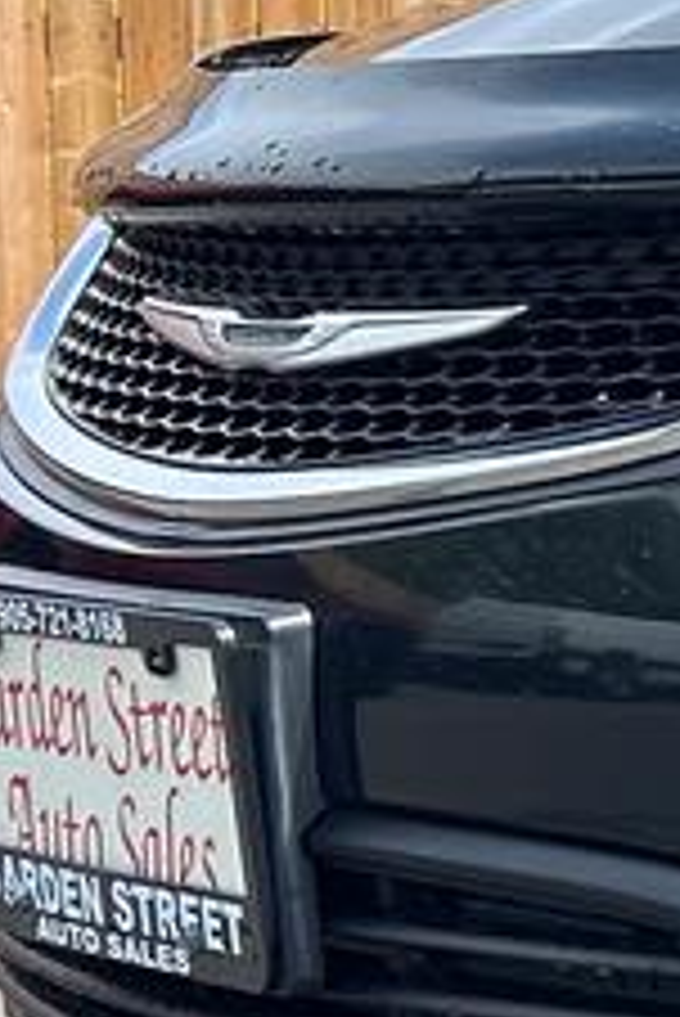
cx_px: 2567
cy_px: 486
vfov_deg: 13.4
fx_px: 4328
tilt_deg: -2.0
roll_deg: +0.2
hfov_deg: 7.1
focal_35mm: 153
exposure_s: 1/2165
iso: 50
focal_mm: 5.7
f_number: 1.5
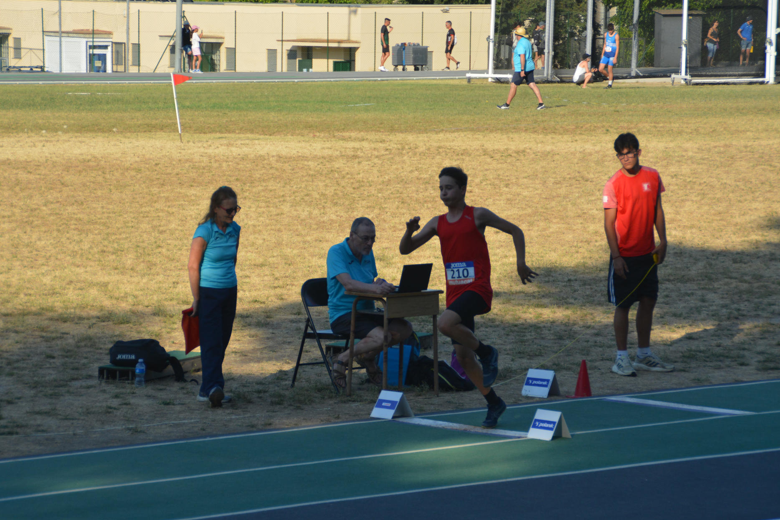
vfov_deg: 7.0
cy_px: 271
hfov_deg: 10.4
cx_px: 367
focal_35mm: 197
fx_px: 4268
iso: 400
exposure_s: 1/1600
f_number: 6
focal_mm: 120
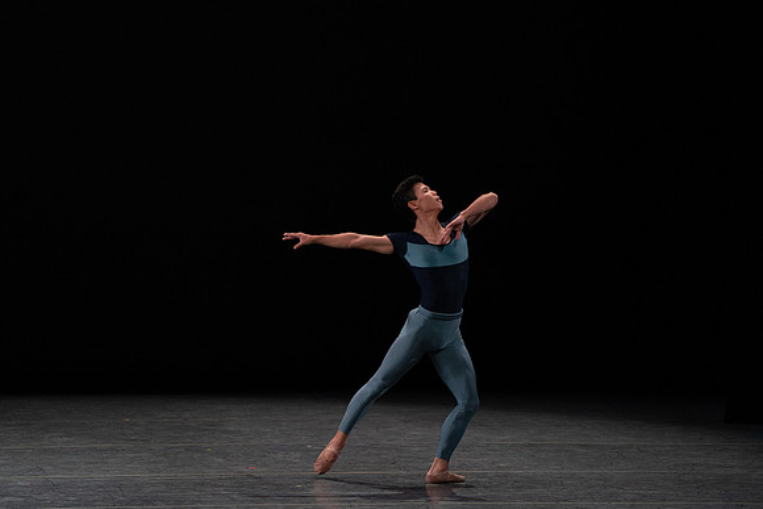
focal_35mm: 361
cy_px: 254
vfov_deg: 3.8
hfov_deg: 5.7
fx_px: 7653
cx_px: 382
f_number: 5.6
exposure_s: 1/400
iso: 5000
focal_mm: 361
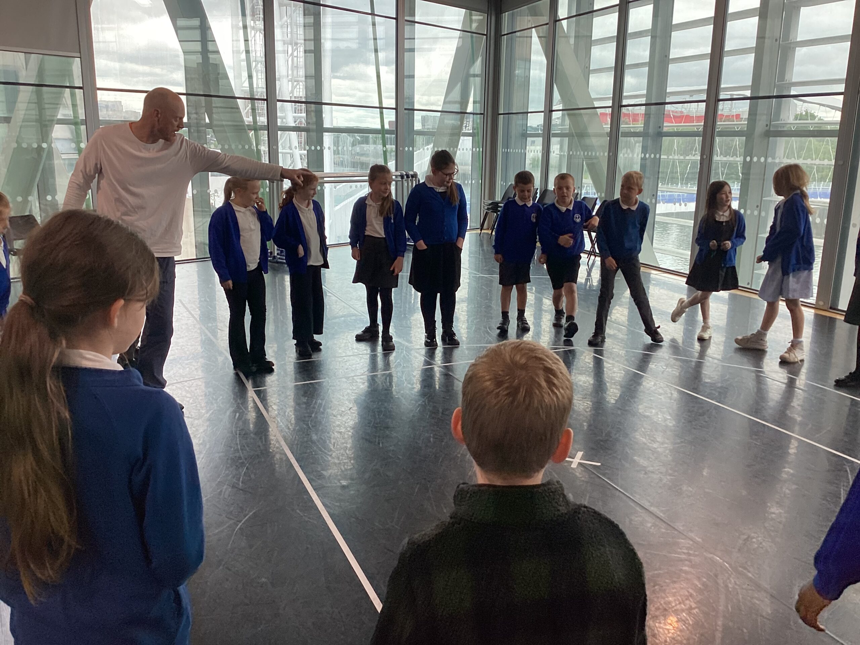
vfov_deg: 45.4
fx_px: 770
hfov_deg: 58.4
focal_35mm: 31
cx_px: 430
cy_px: 322
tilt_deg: -13.0
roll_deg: +0.1
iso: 50
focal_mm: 3.3
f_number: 2.4
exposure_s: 1/100
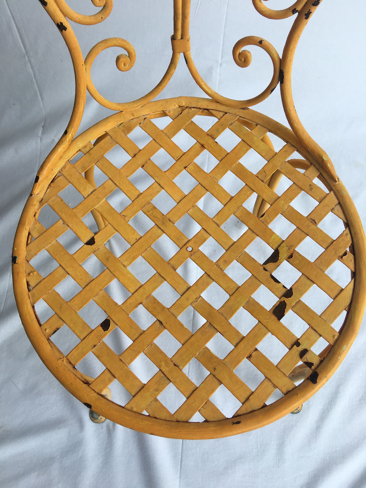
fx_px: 409
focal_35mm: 29
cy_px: 244
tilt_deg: -68.2
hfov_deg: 48.2
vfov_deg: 61.7
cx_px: 183
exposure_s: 1/248
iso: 25
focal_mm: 4.15
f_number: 2.2
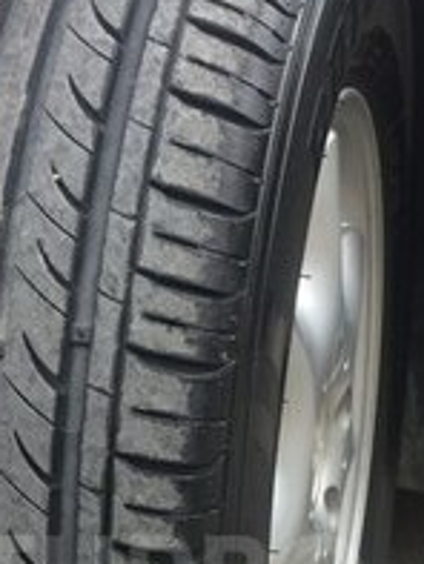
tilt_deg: -24.2
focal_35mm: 73
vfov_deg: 25.2
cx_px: 264
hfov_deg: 20.2
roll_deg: -0.5
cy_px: 578
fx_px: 1191
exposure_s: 1/33
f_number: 2.2
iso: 40
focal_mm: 4.15
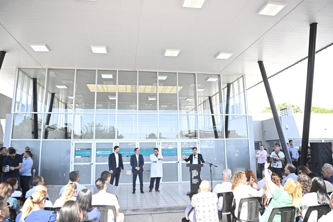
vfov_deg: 53.1
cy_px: 111
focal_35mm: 24
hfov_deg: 73.7
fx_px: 222
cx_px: 166
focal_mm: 24
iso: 800
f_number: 2.8
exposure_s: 1/2000
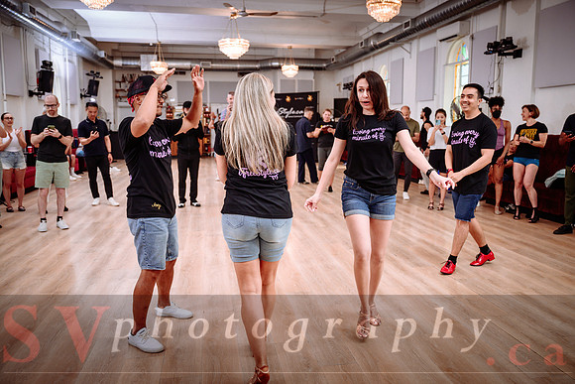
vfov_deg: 43.6
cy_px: 192
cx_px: 288
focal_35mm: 30
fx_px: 479
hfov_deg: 61.9
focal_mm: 30
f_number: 2.8
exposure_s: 1/250
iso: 1000
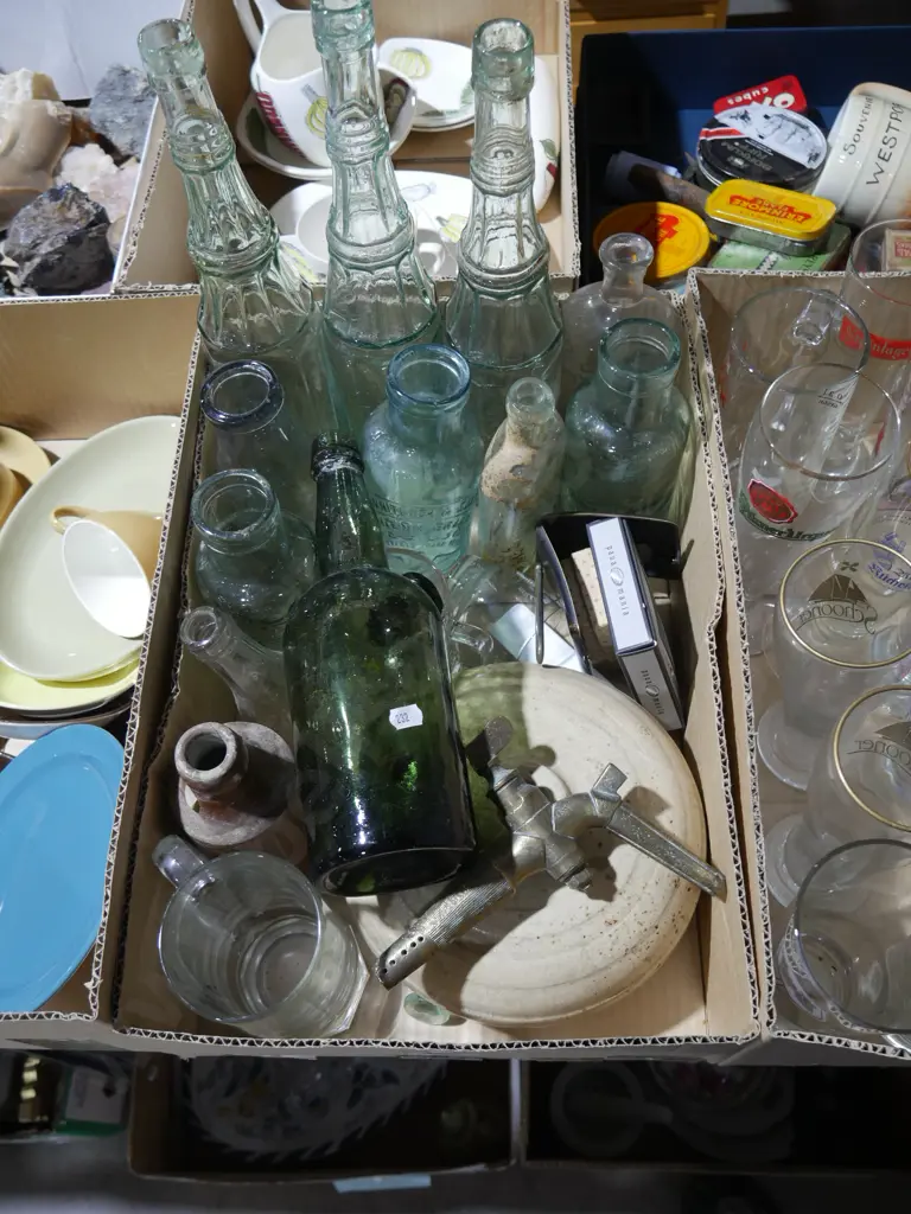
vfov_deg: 60.0
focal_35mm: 30
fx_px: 1053
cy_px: 607
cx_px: 456
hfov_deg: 46.8
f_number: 3.6
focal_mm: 15
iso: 500
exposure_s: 1/60
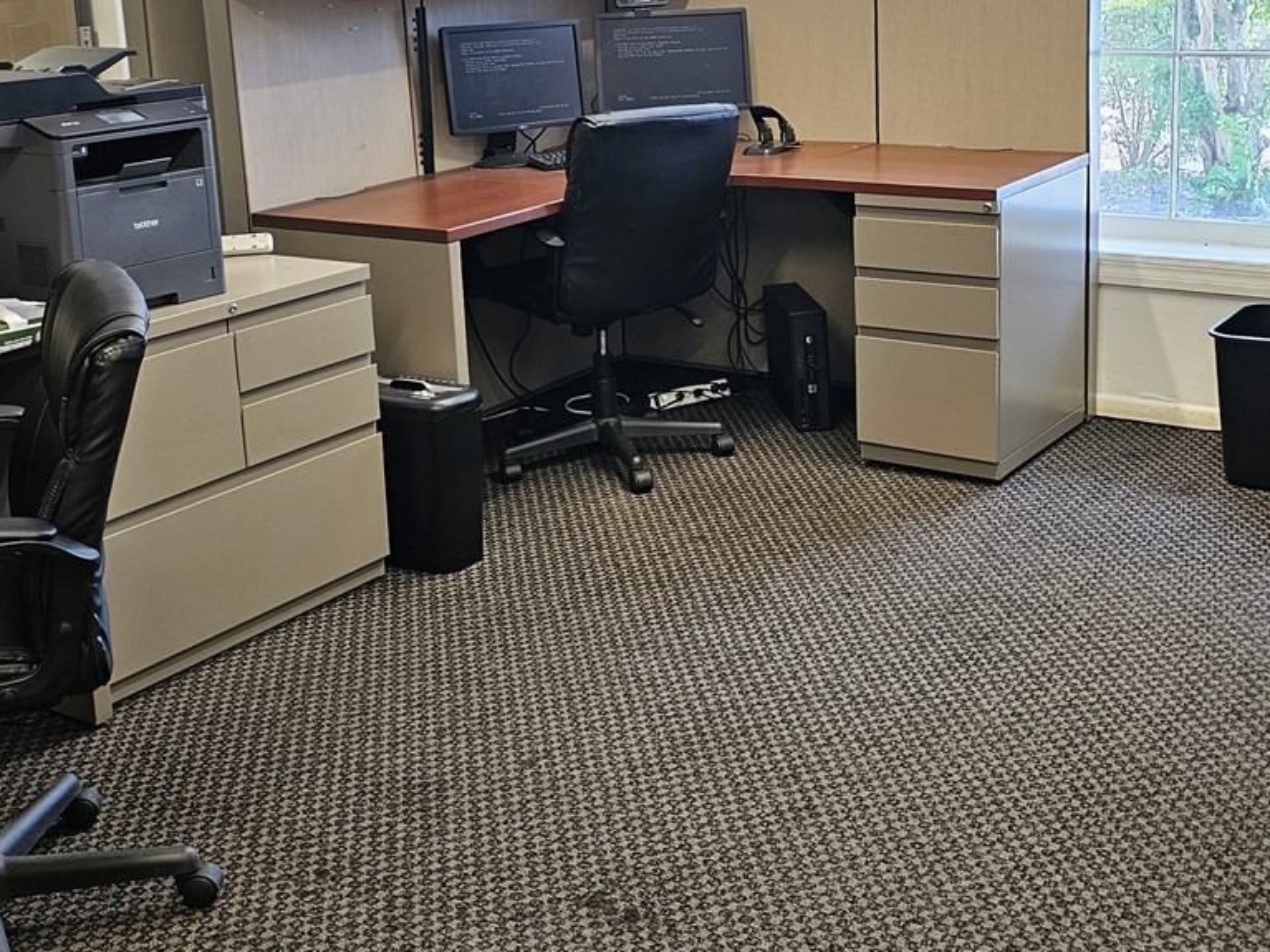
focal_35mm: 48
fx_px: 1761
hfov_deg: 39.6
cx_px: 695
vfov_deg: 30.0
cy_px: 290
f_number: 1.7
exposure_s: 1/100
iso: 125
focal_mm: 6.3
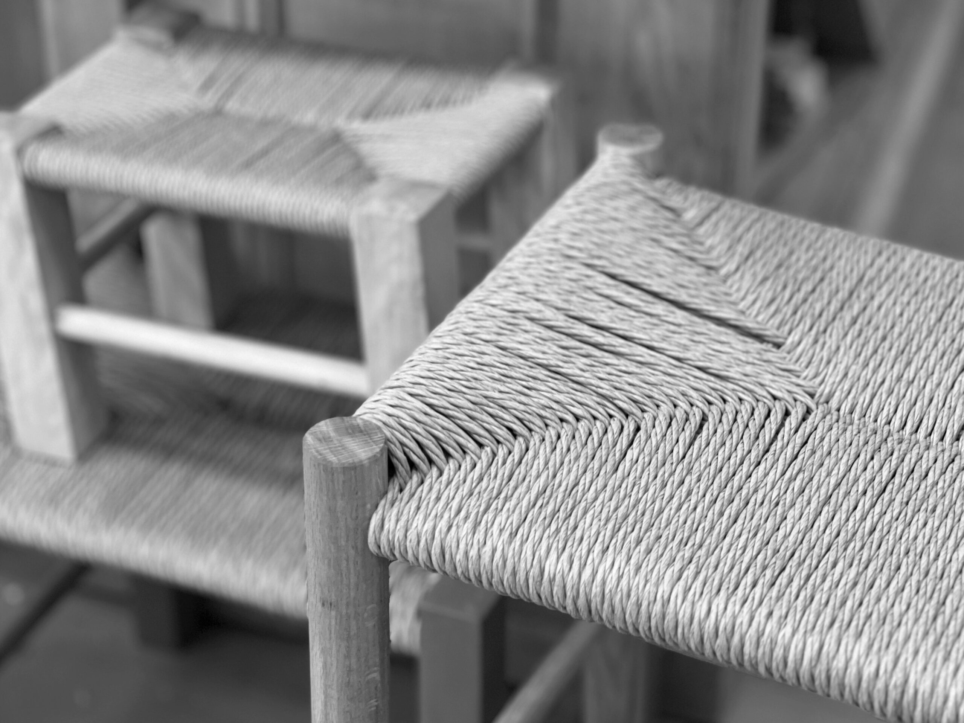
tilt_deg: -32.3
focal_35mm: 77
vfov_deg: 19.1
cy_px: 362
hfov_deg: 25.3
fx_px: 2144
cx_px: 482
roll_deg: -0.5
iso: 200
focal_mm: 9
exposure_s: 1/40
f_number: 2.8
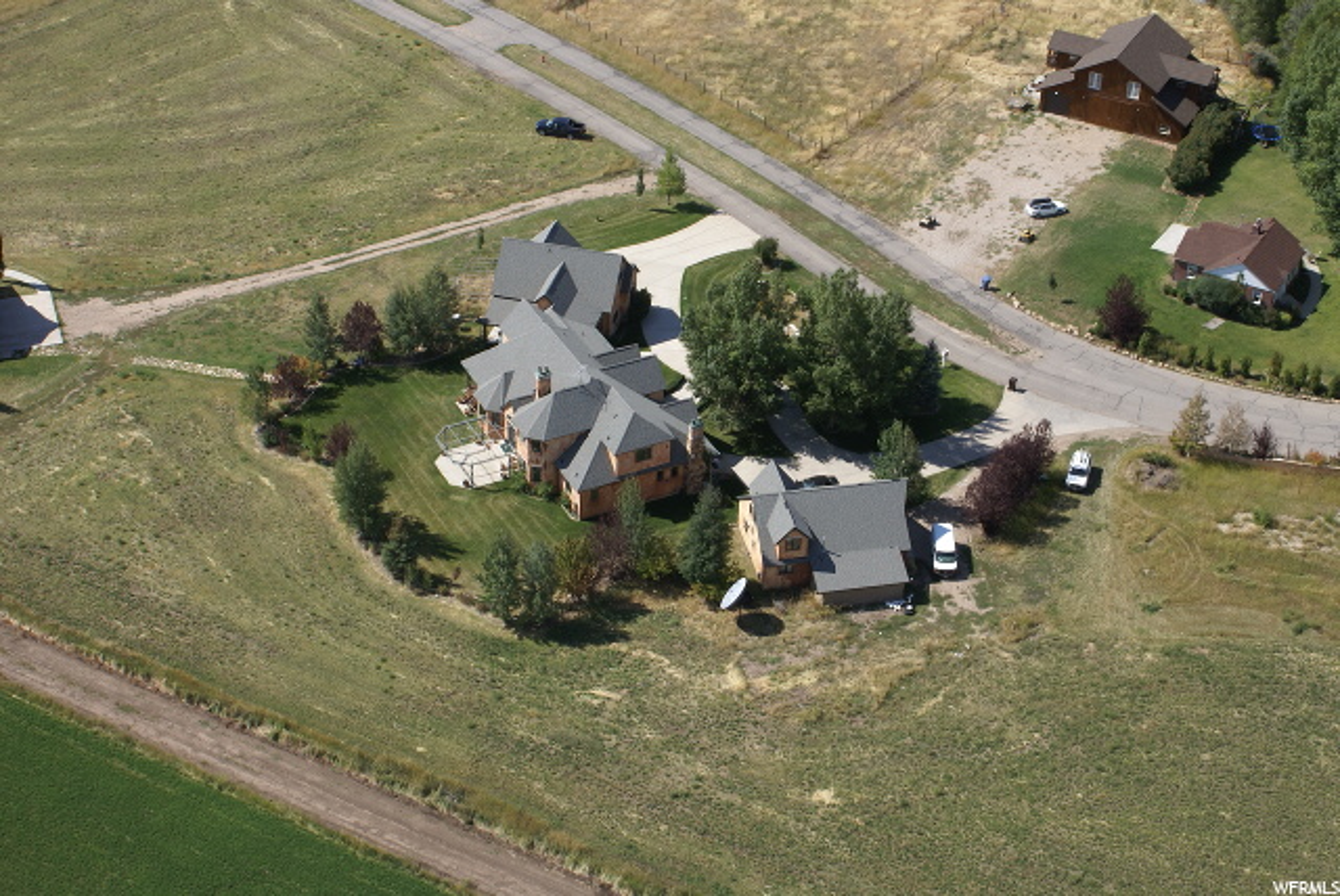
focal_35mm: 60
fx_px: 2235
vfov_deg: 22.7
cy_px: 448
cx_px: 670
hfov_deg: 33.4
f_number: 13
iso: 100
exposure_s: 1/125
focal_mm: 40
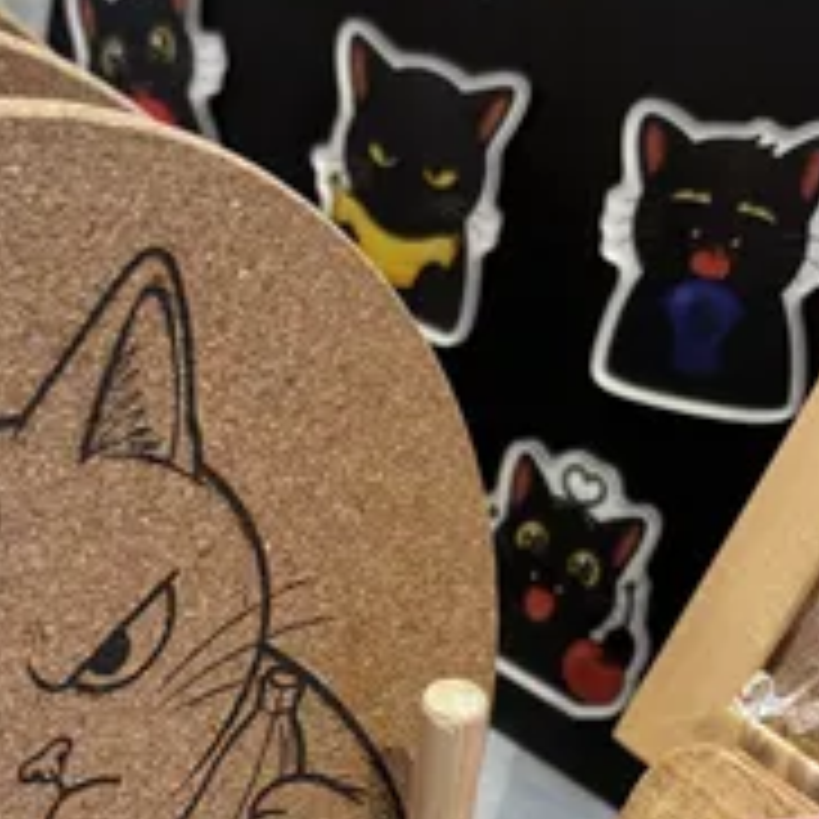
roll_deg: -2.5
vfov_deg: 26.2
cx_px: 331
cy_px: 774
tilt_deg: -42.6
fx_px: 1686
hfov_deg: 27.2
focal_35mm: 63
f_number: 1.6
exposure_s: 1/60
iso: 320
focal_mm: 5.96
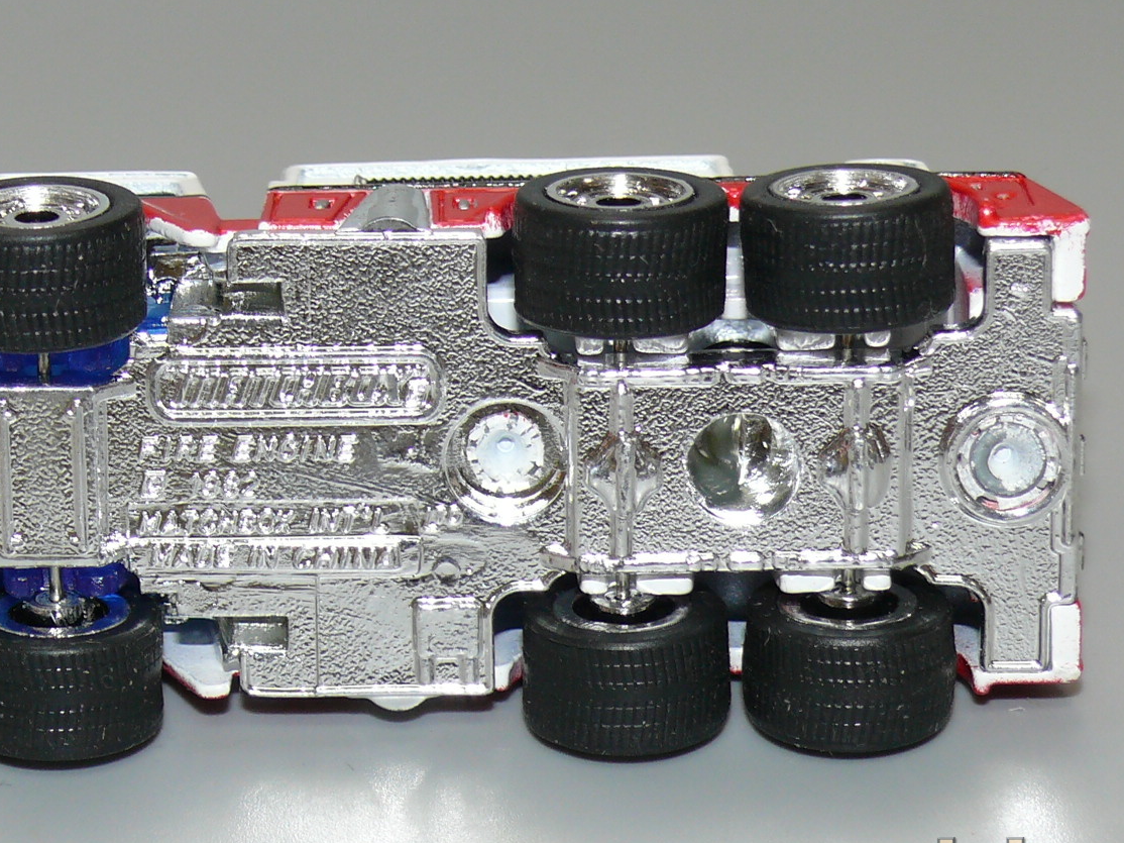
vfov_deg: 10.0
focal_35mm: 148
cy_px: 386
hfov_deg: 13.3
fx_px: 4805
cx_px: 389
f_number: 4
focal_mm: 13.5
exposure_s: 1/30
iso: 100
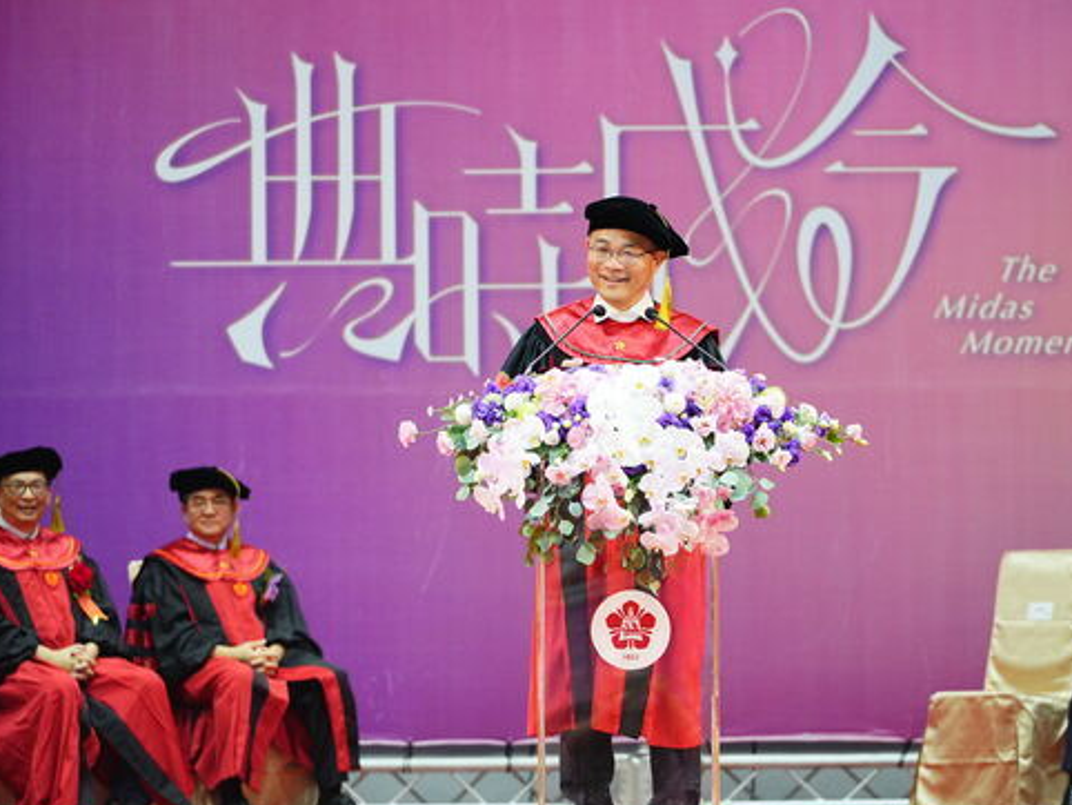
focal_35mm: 225
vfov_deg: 6.6
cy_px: 443
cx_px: 616
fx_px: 6971
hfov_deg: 8.8
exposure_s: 1/320
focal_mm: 188
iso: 2500
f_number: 4
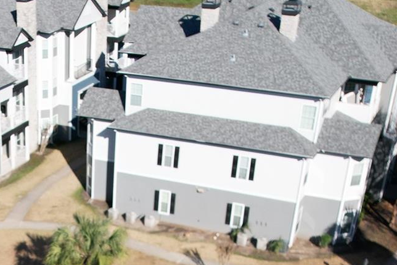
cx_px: 22
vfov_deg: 17.6
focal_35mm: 70
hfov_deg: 27.6
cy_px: 387
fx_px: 772
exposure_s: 1/2500
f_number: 2.8
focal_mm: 8.38
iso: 140
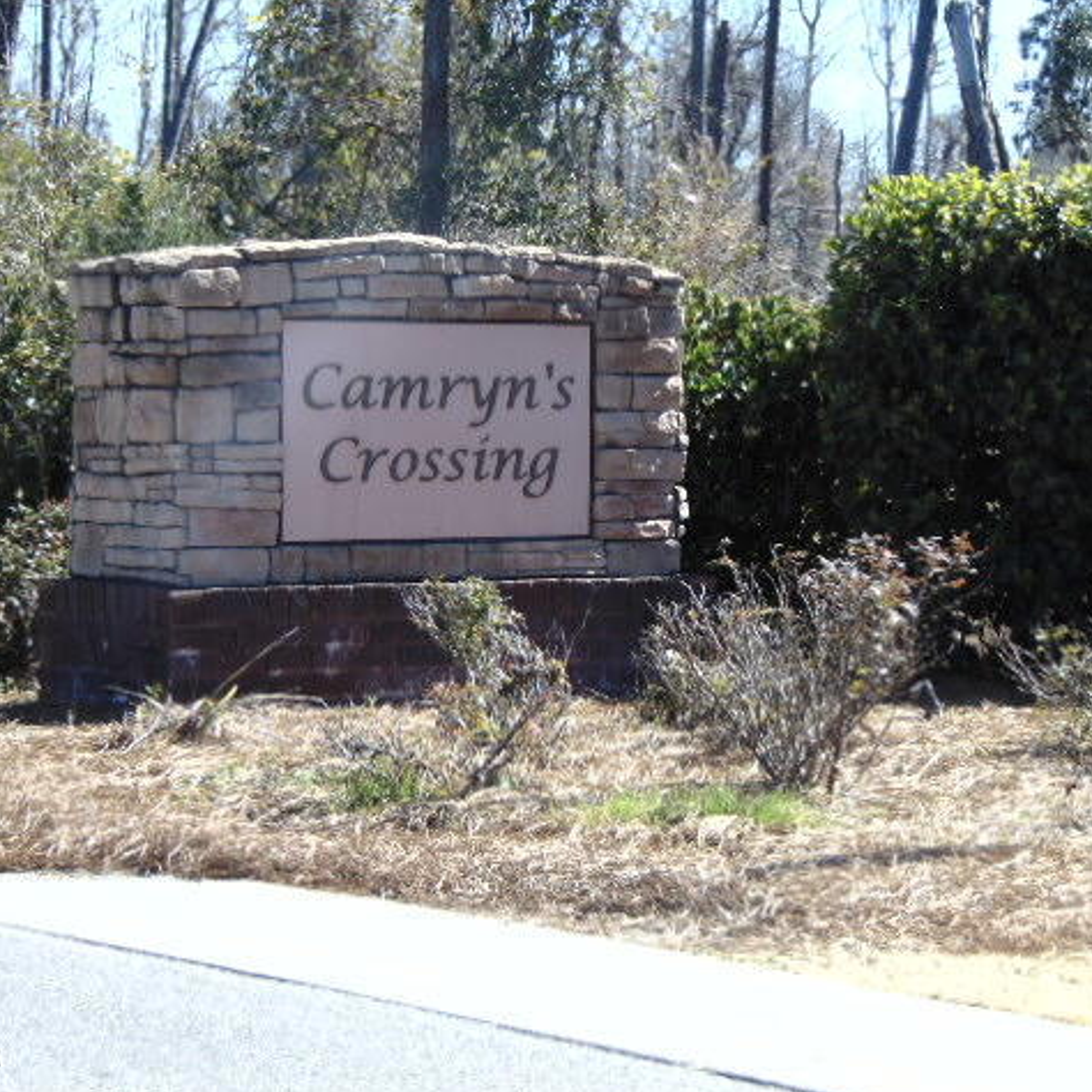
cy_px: 551
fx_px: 4604
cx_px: 551
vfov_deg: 13.5
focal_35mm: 129
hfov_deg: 13.5
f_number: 3.9
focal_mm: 19.4
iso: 80
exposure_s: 1/400
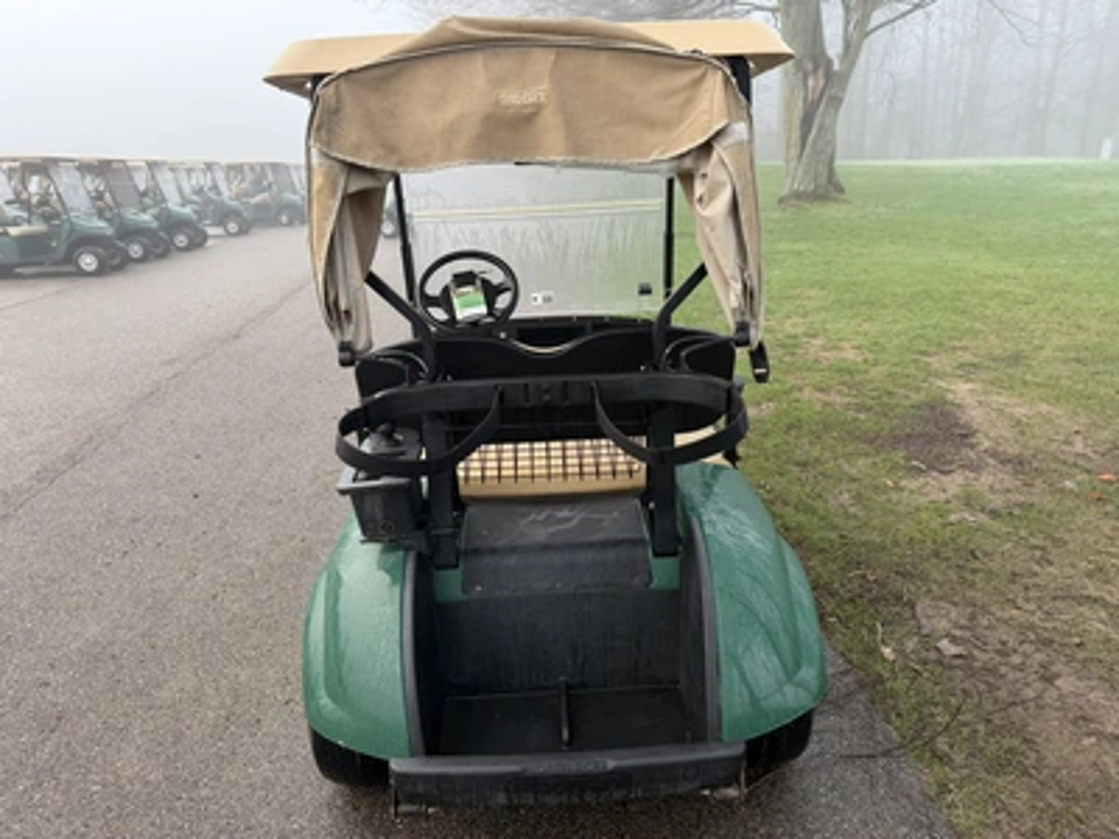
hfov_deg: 71.6
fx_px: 776
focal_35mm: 24
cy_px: 420
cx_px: 560
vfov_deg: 56.8
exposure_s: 1/121
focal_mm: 6.76
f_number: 1.78
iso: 100
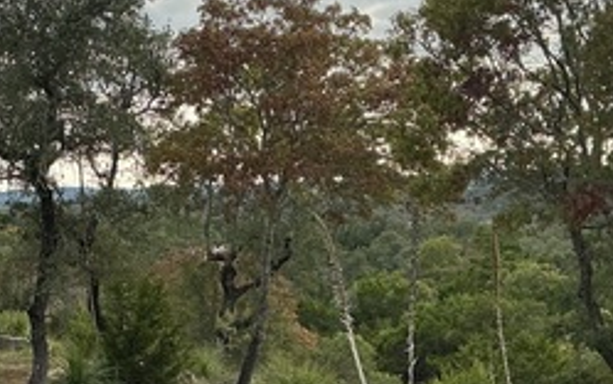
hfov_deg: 25.9
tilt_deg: -0.8
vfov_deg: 16.5
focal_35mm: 79
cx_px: 190
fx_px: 1321
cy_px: 231
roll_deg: +1.7
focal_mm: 3
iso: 25
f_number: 1.8
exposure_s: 1/1342
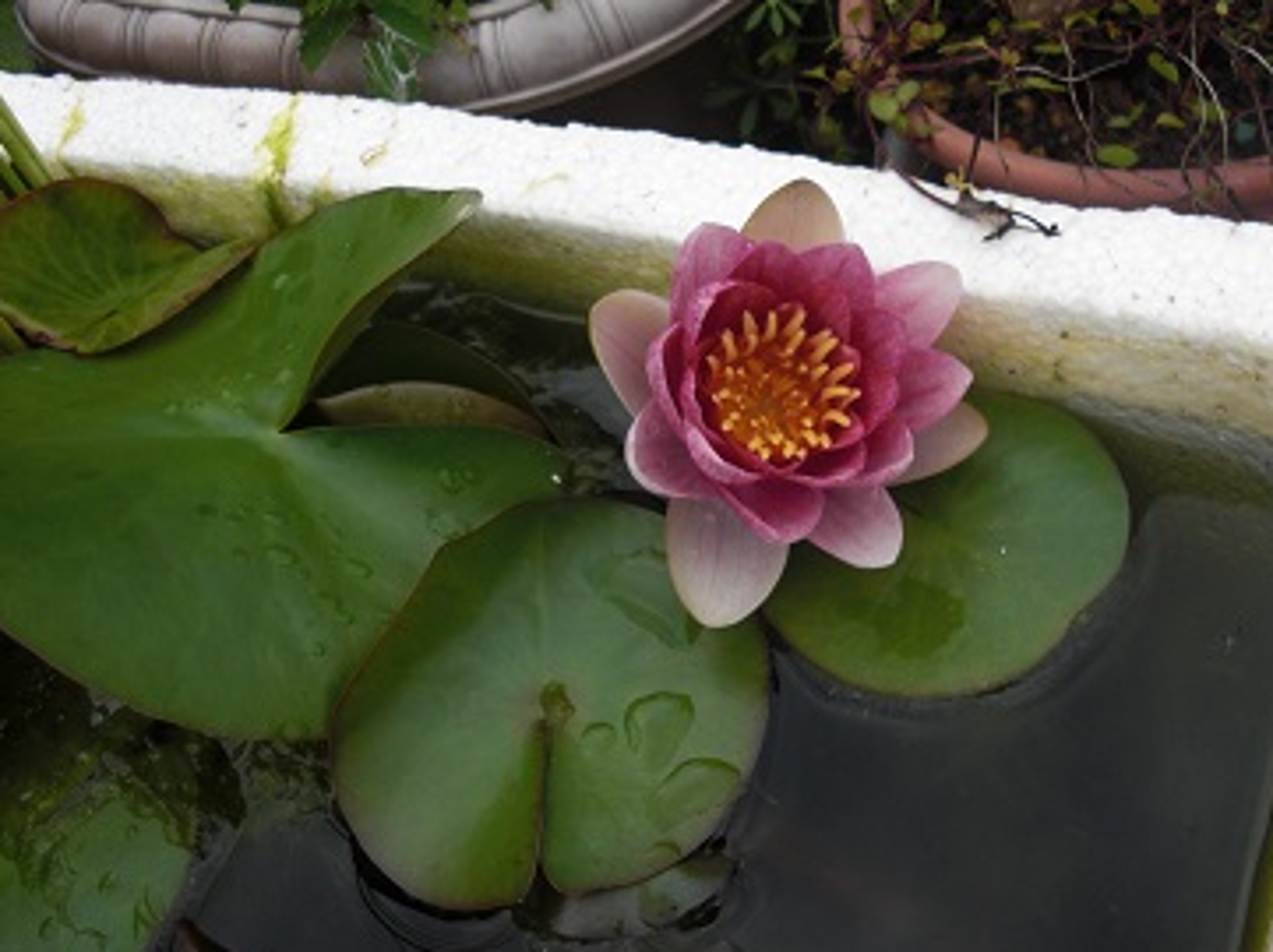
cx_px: 753
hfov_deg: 43.7
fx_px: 1580
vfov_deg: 33.5
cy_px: 443
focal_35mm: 43
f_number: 2.8
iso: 50
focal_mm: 6.3
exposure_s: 1/320
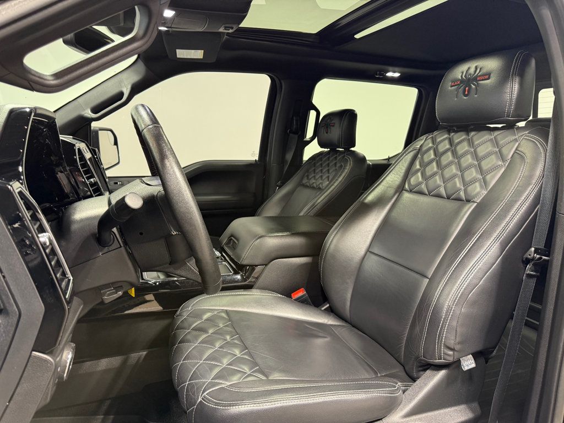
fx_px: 391
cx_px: 282
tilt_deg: -9.3
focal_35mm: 24
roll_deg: -3.1
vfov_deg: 56.8
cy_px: 212
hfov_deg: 71.6
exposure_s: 1/60
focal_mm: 6.76
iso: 250
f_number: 1.78
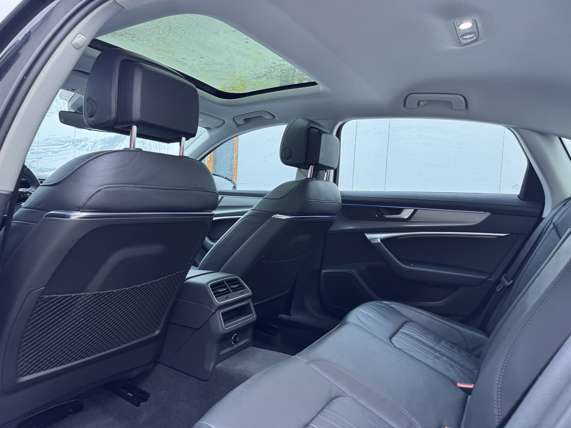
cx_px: 286
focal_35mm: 24
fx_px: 396
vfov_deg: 56.8
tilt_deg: +0.2
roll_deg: -2.3
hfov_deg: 71.6
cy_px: 214
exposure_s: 1/50
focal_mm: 6.76
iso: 125
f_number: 1.78
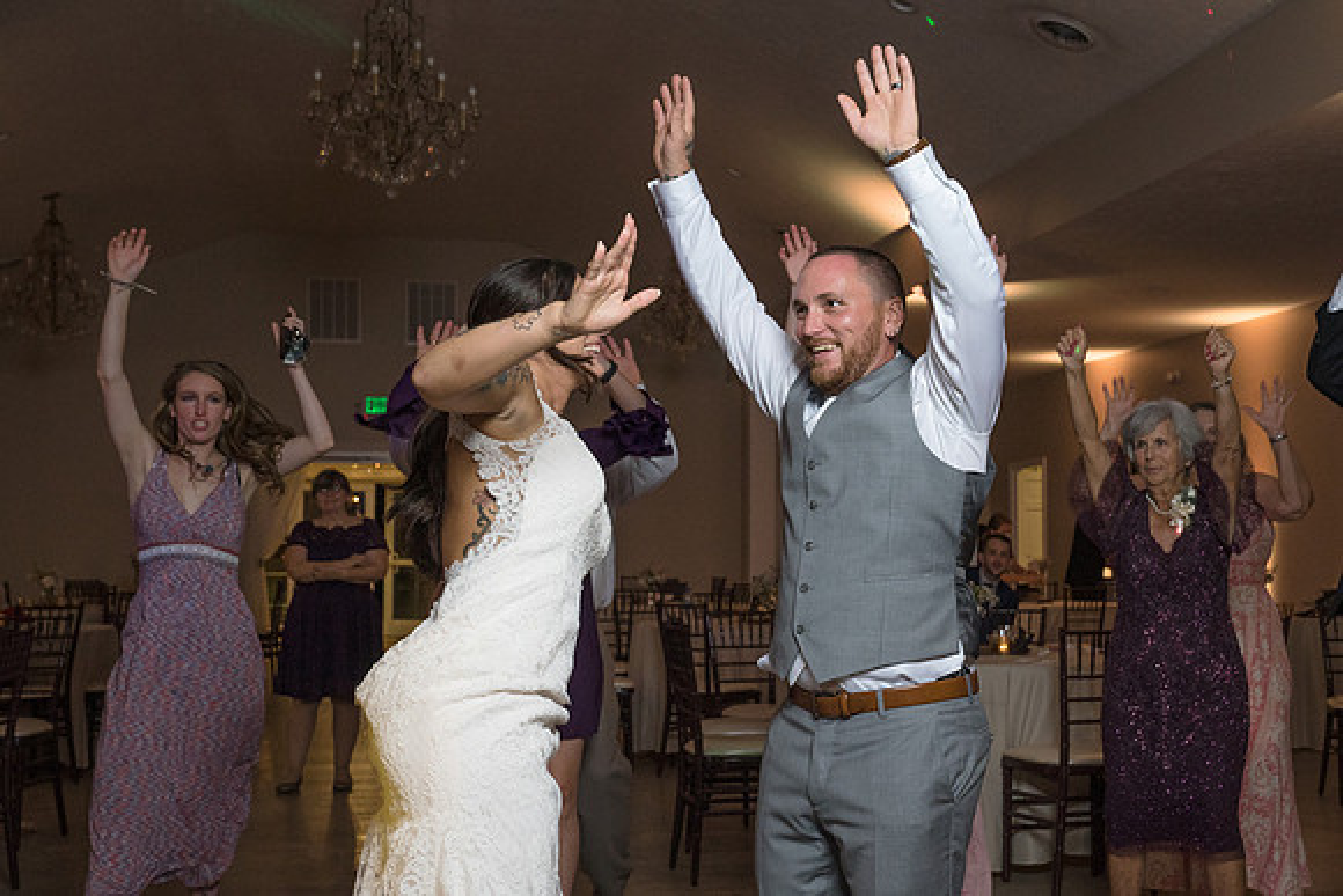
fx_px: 1843
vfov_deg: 27.3
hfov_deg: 39.9
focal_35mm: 49
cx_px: 788
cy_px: 466
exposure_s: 1/200
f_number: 5.6
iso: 2000
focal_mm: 40
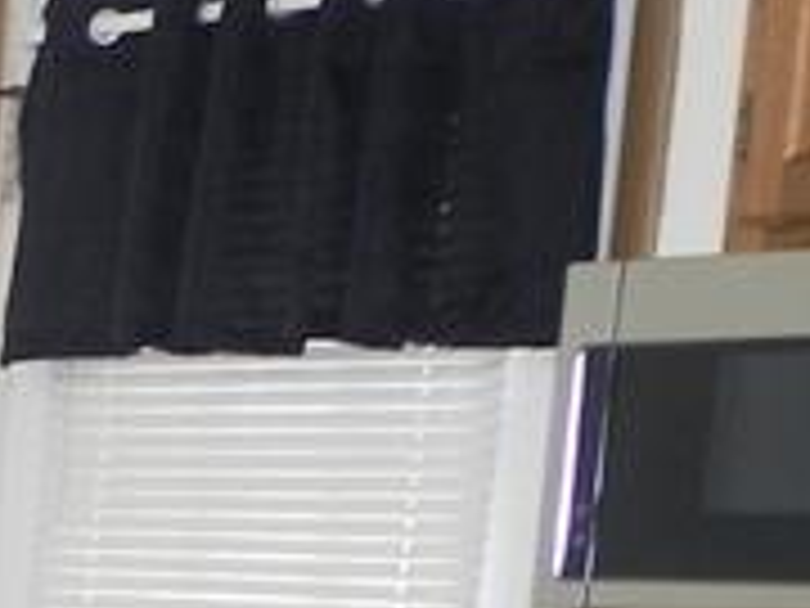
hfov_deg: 8.9
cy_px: 1549
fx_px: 4399
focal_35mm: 188
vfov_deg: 7.3
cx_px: -1449
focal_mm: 5.9
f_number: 2.8
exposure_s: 1/30
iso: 200
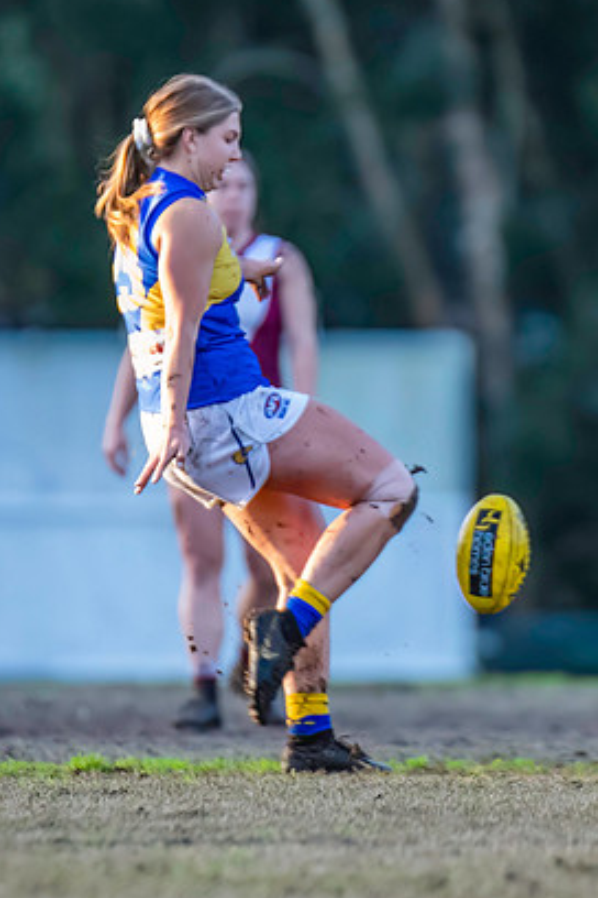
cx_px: 308
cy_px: 435
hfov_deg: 1.5
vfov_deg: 2.3
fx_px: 22473
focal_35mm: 902
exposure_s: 1/1250
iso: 1800
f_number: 2.8
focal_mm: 300
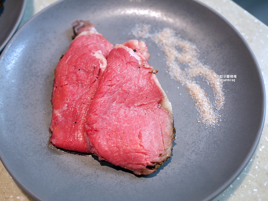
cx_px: 134
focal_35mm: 50
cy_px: 100
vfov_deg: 29.1
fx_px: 387
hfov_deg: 38.2
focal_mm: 25
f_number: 1.8
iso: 200
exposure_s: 1/160
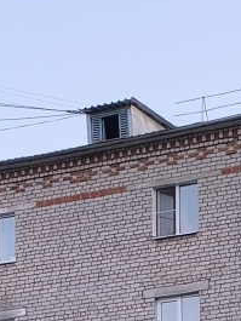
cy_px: 528
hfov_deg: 9.9
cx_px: 295
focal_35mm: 147
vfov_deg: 12.5
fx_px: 1363
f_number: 1.65
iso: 250
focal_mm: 6.14
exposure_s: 1/100
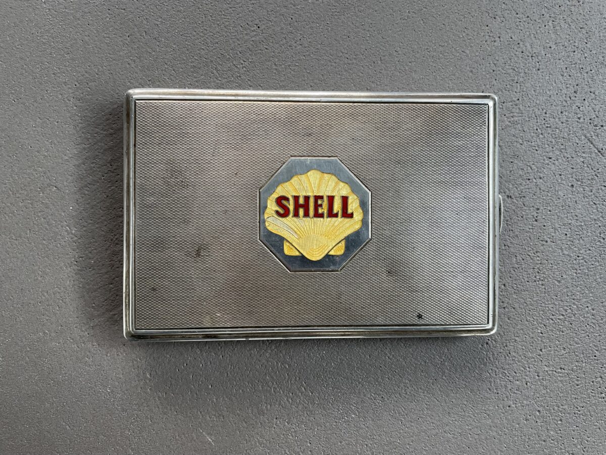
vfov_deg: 53.1
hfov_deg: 67.3
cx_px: 303
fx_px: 455
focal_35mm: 26
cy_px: 228
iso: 320
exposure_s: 1/60
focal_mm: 4.2
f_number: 1.6
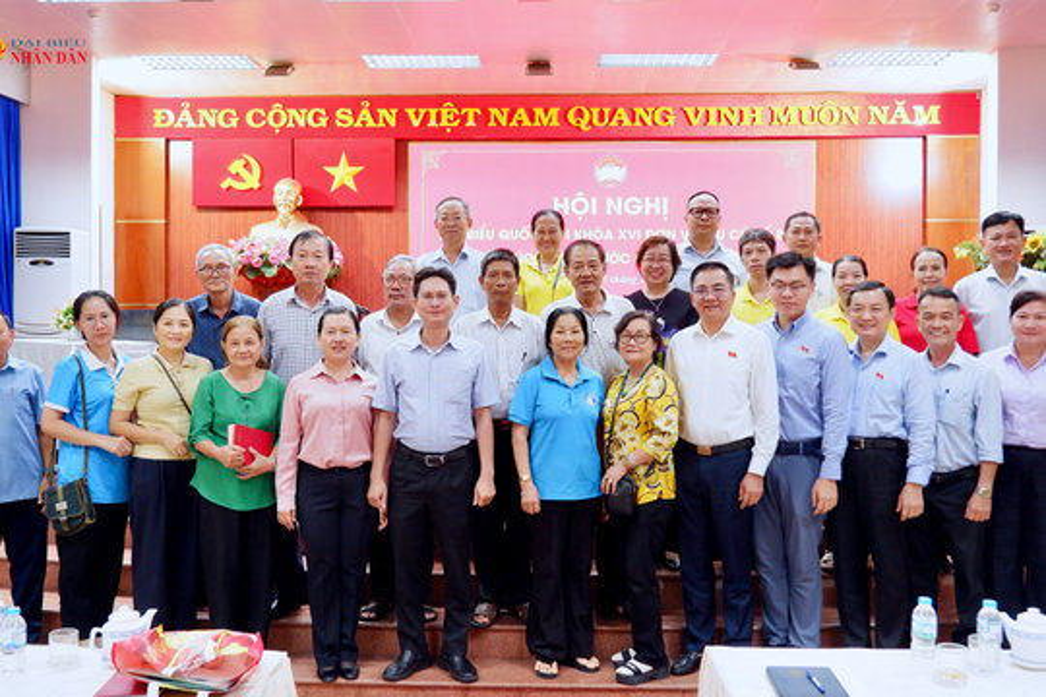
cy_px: 348
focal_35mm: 29
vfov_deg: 45.0
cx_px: 523
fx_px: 843
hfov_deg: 63.7
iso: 1250
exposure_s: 1/28
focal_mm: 19.2
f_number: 4
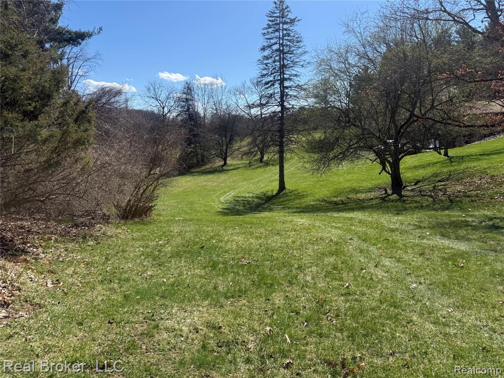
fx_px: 349
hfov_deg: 71.6
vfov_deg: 56.8
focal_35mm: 24
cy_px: 189
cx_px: 252
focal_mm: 6.76
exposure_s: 1/3953
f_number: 1.78
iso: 80
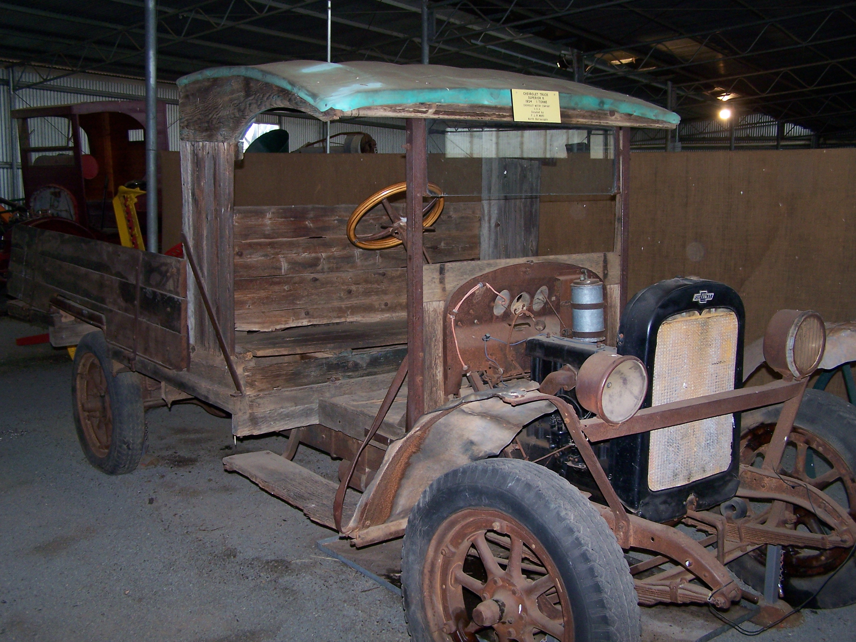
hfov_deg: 49.0
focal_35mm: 38
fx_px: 940
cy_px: 321
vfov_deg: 37.7
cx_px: 428
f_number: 2.8
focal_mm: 6.3
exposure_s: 1/60
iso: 140
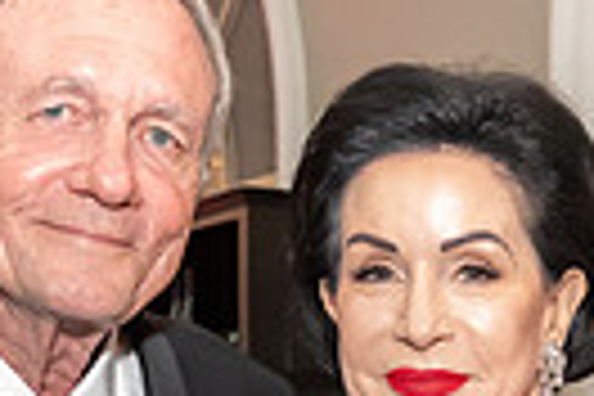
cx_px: 284
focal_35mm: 119
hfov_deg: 17.2
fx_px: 1963
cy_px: 565
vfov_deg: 11.1
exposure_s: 1/60
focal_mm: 18
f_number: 3.5
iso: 3200
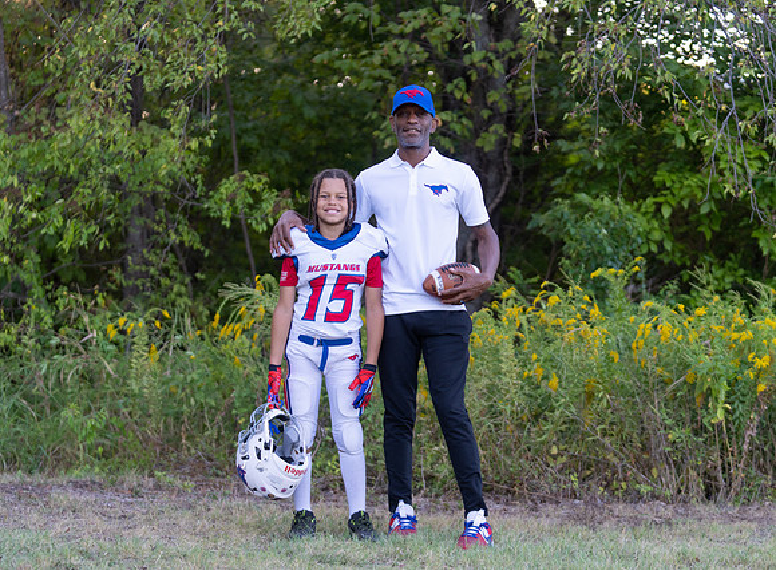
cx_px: 403
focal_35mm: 82
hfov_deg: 24.1
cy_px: 311
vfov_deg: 17.8
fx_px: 1816
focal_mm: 70
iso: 250
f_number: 2.8
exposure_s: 1/320
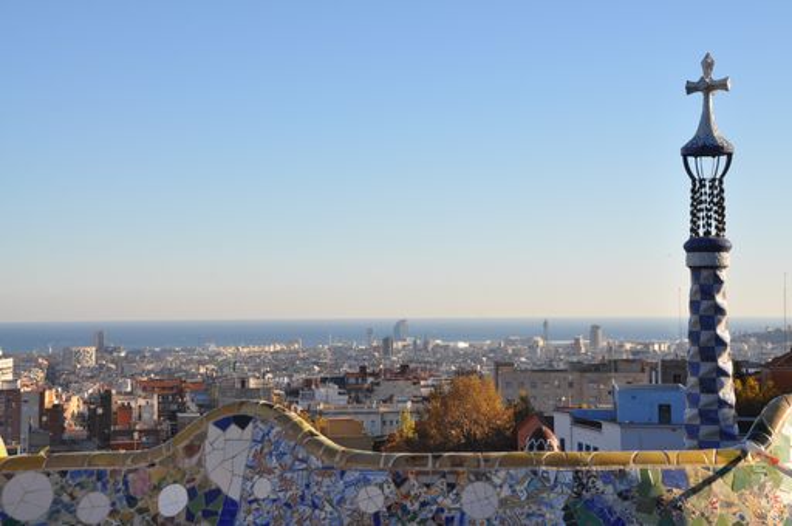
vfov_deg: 20.6
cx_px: 396
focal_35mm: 66
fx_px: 1450
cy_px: 263
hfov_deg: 30.5
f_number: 13
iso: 200
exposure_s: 1/160
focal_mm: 44
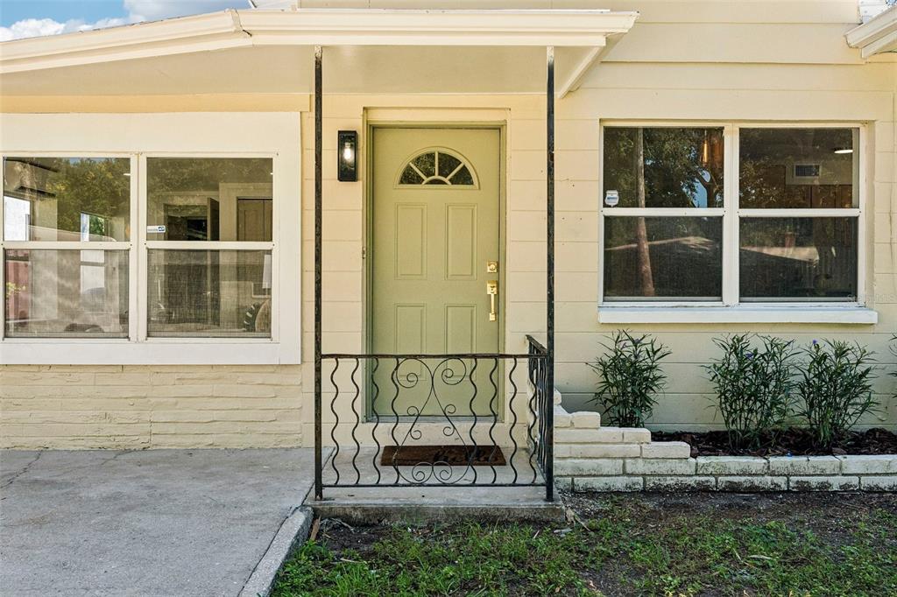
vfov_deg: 43.6
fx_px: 747
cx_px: 448
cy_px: 298
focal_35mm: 30
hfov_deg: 61.9
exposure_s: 1/800
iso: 800
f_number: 8
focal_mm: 20
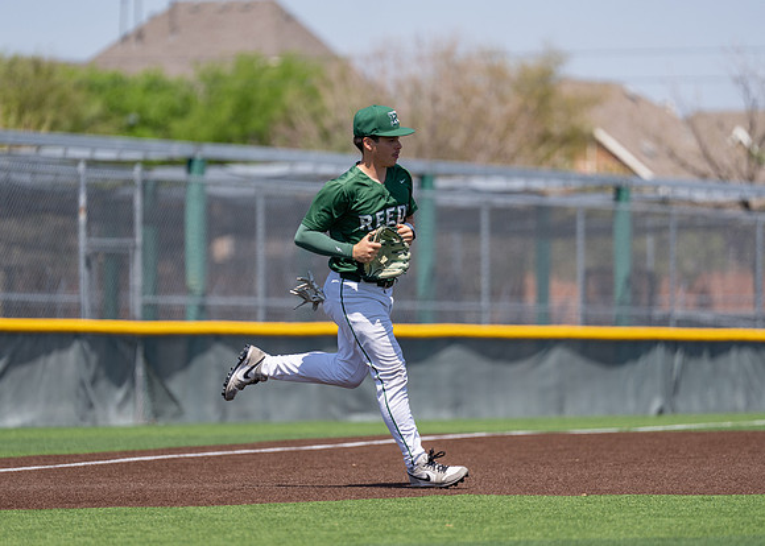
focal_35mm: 236
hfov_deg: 8.5
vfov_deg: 6.1
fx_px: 5129
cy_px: 271
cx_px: 369
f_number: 2.8
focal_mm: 200
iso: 100
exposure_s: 1/2500
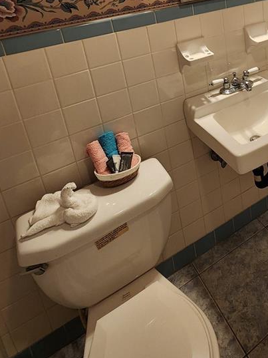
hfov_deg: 42.2
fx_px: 300
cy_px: 35
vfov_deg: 53.8
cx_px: 263
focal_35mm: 29
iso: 200
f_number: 2.2
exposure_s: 1/60
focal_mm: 2.2
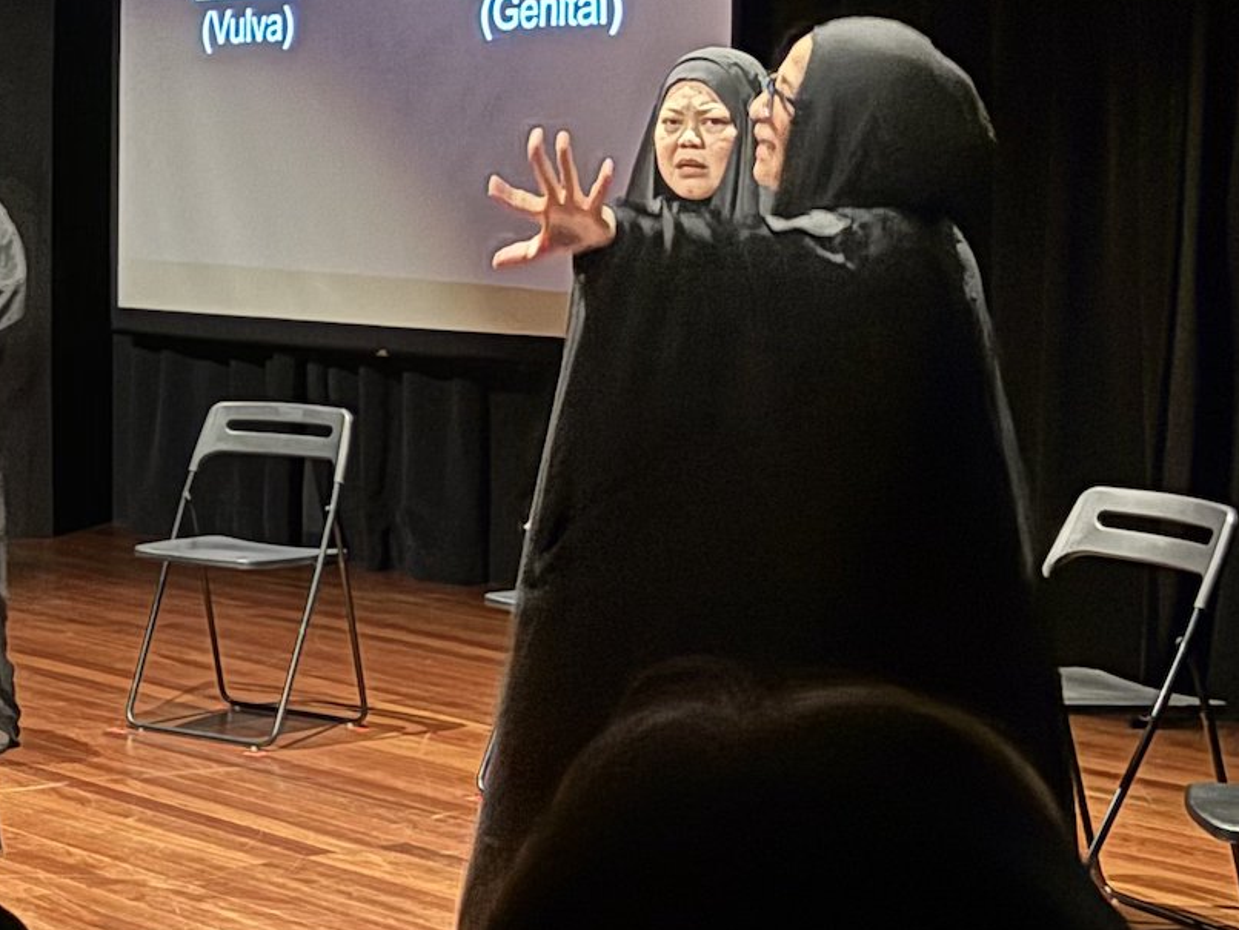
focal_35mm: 86
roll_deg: +0.3
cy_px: 297
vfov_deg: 17.1
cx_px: -471
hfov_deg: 20.3
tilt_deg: -2.7
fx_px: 3079
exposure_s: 1/22
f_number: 1.6
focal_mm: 5.96
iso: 1250
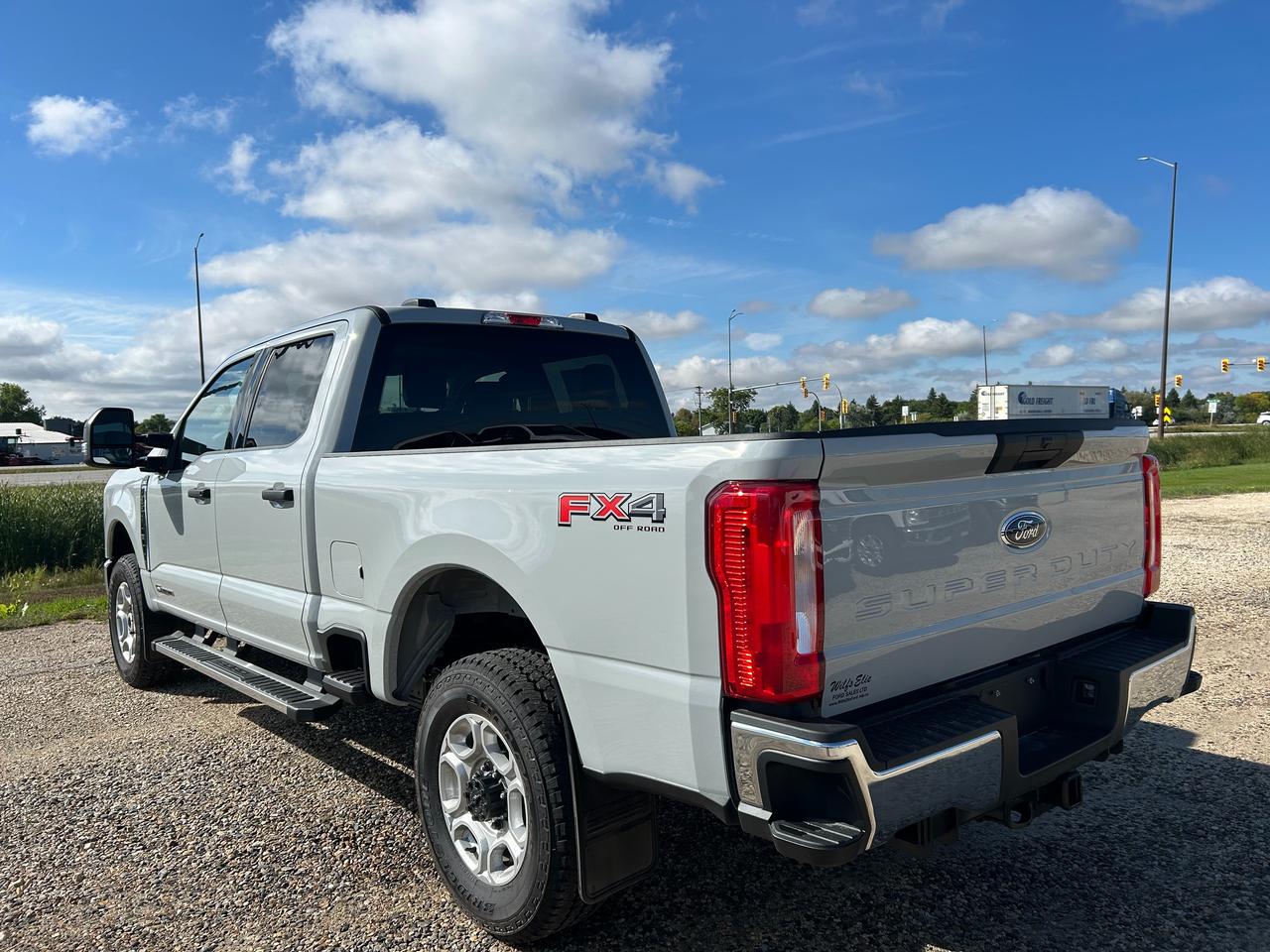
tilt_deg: -1.0
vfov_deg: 53.1
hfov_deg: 67.3
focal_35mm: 26
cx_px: 635
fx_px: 954
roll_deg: +1.7
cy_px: 476
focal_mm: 5.7
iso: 50
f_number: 1.5
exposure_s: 1/6579
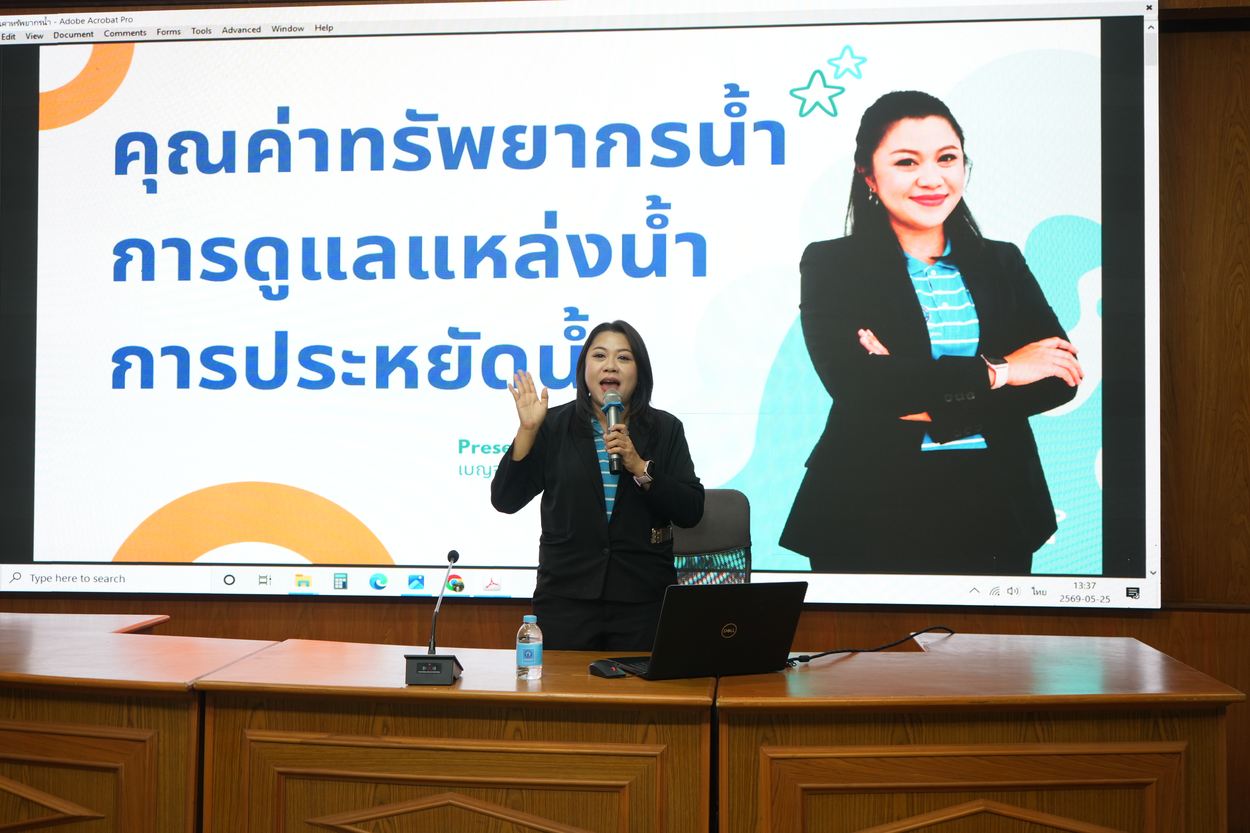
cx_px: 625
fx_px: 1285
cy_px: 416
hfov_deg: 51.9
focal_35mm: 37
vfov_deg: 35.9
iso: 640
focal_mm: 37
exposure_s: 1/40
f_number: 4
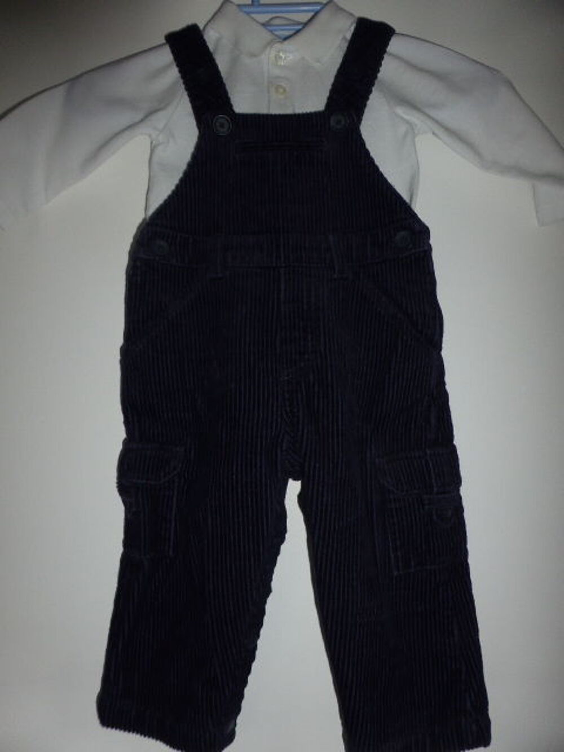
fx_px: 521
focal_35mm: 24
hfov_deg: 56.8
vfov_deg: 71.6
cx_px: 282
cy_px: 376
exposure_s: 1/60
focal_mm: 4.3
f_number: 3.3
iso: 100
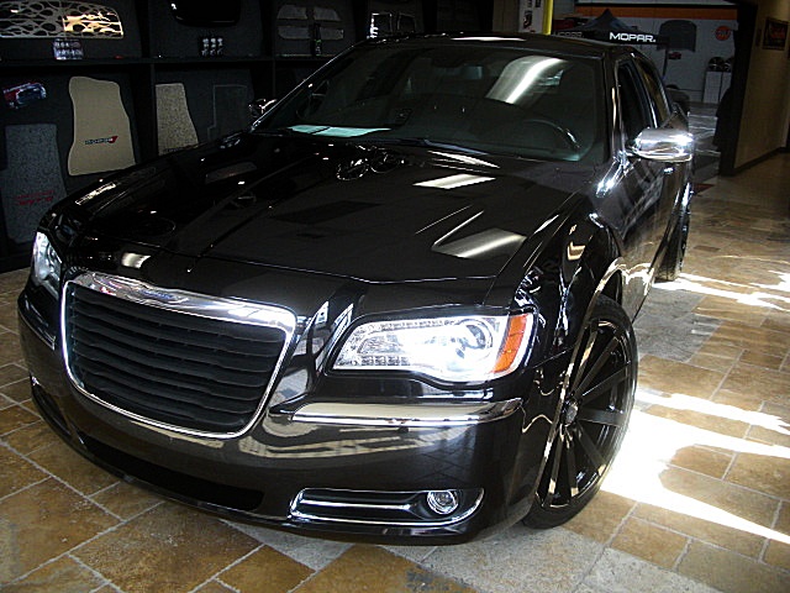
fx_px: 822
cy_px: 296
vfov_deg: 39.7
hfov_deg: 51.4
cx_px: 395
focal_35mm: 36
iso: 200
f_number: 2.8
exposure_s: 1/60
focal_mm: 6.3
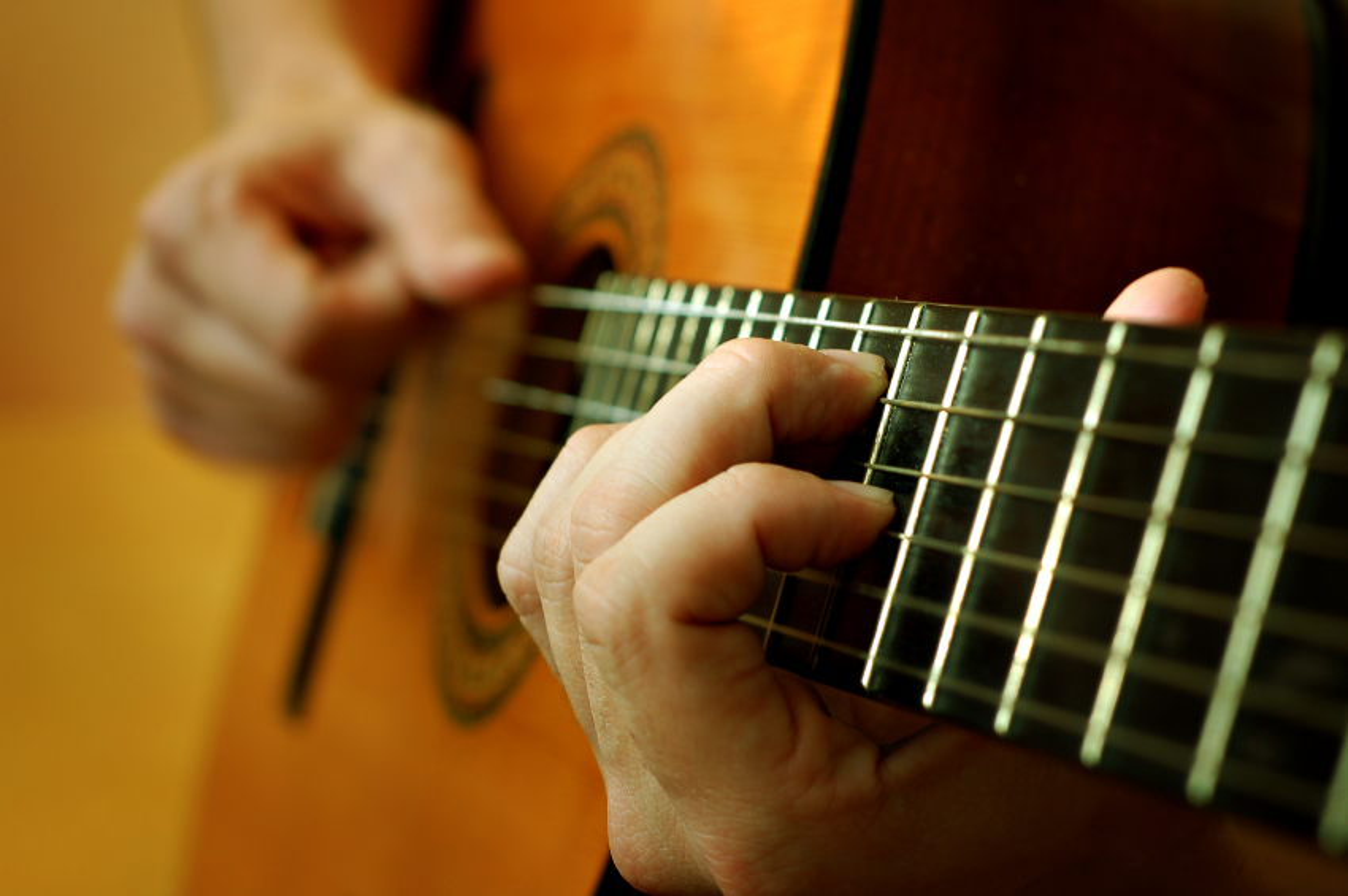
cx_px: 674
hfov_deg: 27.0
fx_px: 2806
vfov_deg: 18.1
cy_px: 448
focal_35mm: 75
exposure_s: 1/20
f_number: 4
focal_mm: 50
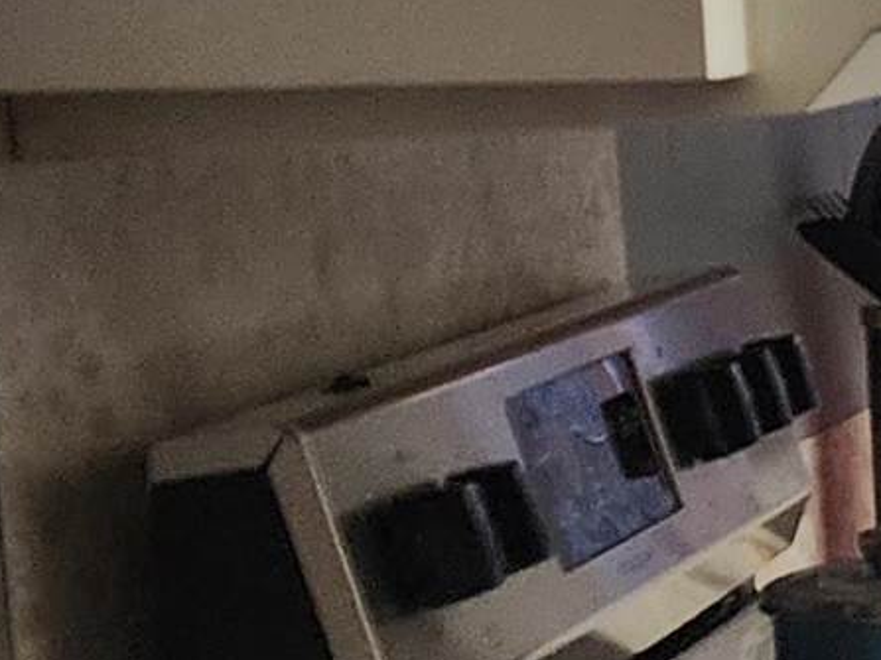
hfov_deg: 10.4
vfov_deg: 9.4
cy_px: 388
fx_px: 4020
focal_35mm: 158
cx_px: 2257
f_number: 1.8
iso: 200
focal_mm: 6.4
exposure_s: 1/120
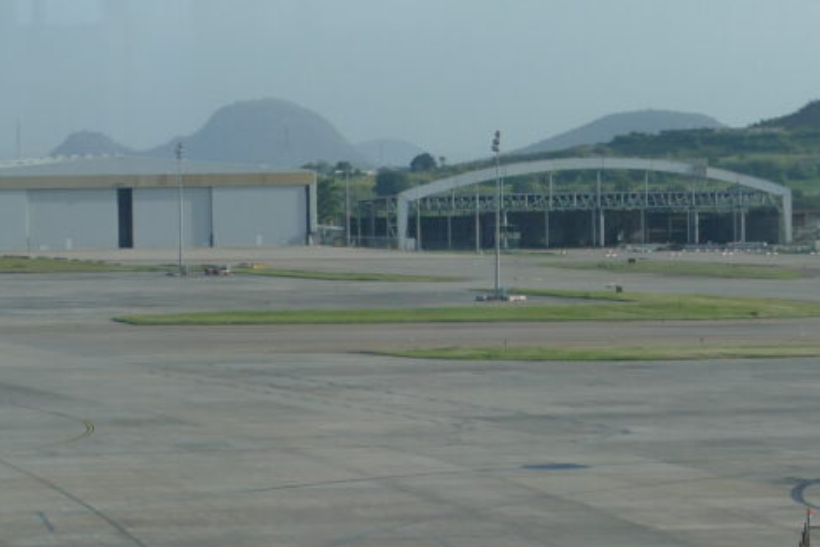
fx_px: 3394
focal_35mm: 149
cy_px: 338
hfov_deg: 13.8
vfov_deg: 9.2
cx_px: 339
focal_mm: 14.24
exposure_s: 1/1000
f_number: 3.1
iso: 125
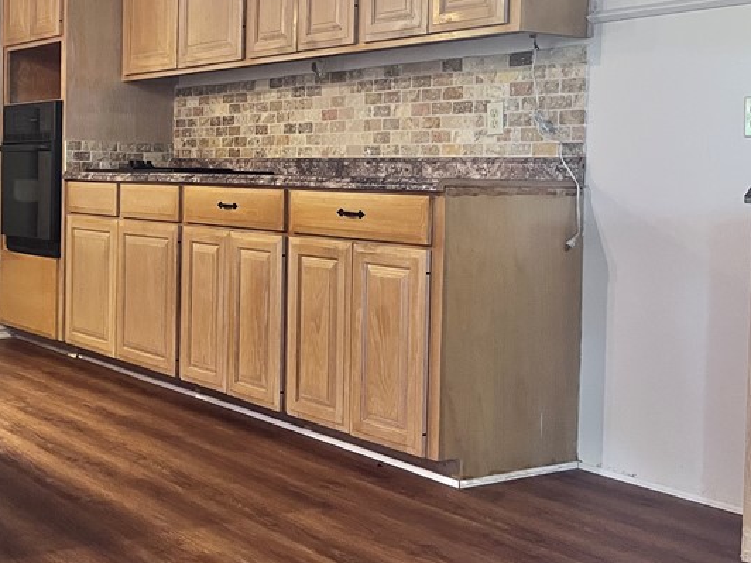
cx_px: 110
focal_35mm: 50
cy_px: 203
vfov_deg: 29.0
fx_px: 1085
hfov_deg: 36.4
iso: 500
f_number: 1.6
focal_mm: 5.1
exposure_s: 1/60
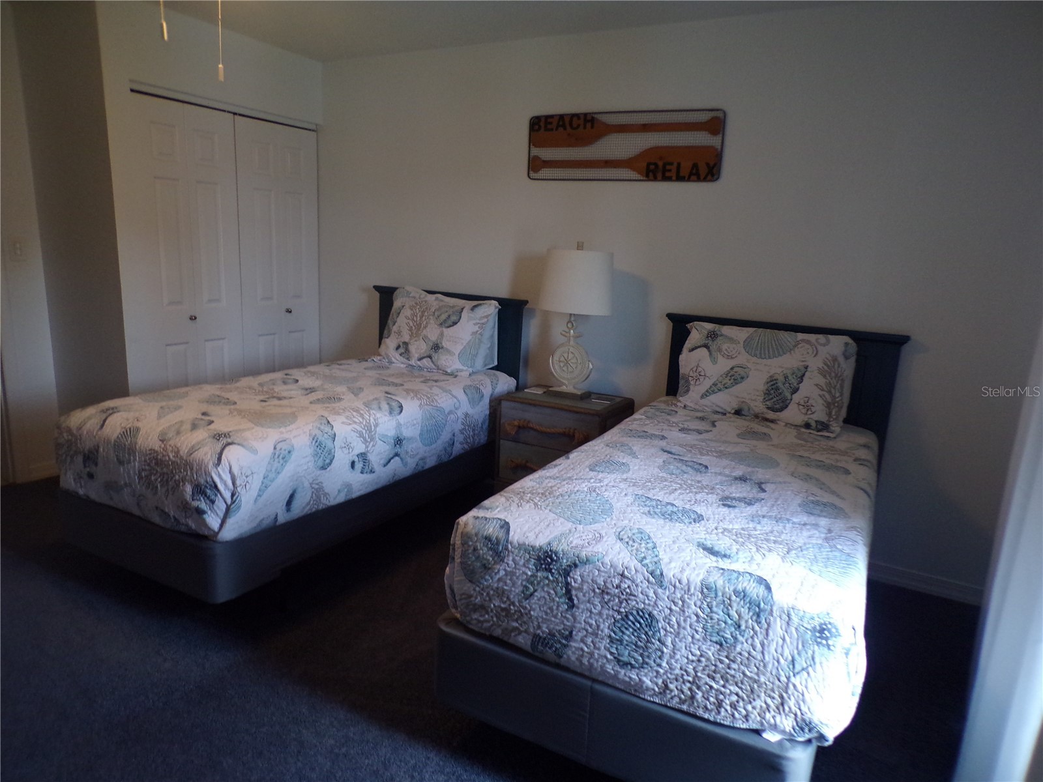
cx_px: 522
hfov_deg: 71.6
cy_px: 391
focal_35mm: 24
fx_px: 723
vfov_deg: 56.8
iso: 200
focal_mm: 4.3
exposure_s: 1/34
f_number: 3
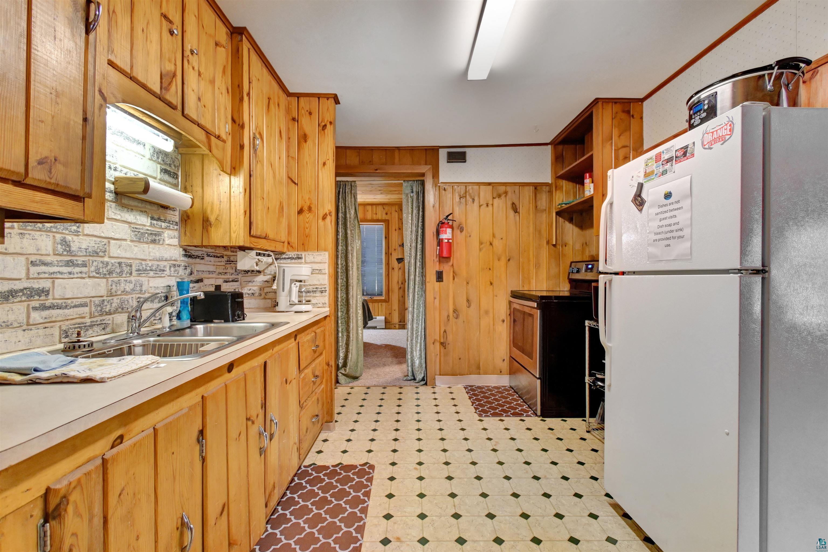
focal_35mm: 15
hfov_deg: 100.4
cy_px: 276
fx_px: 345
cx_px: 414
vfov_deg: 77.3
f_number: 4.5
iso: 1100
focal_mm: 10
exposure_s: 1/15
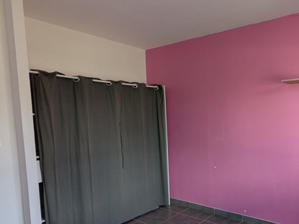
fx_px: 233
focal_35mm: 27
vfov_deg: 51.1
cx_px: 225
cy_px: 131
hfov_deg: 61.6
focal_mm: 1.83
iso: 58
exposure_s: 1/100
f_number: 2.2
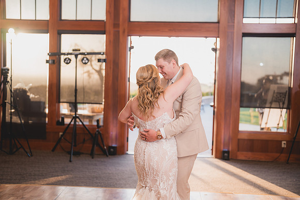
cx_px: 150
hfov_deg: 39.6
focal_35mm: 50
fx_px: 417
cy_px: 100
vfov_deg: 27.0
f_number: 1.8
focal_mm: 50
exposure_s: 1/250
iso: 125
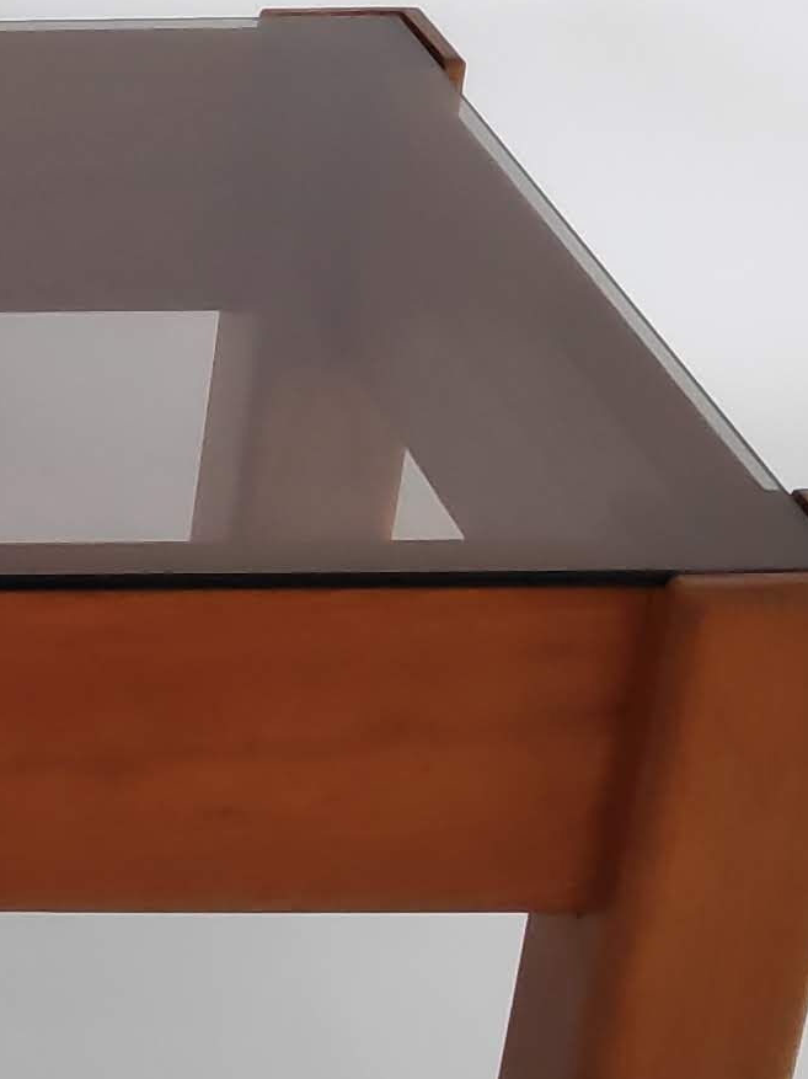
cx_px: -761
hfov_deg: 13.8
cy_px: 506
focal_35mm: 92
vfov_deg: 21.3
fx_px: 2865
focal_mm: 3.94
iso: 492
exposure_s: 1/50
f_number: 1.9
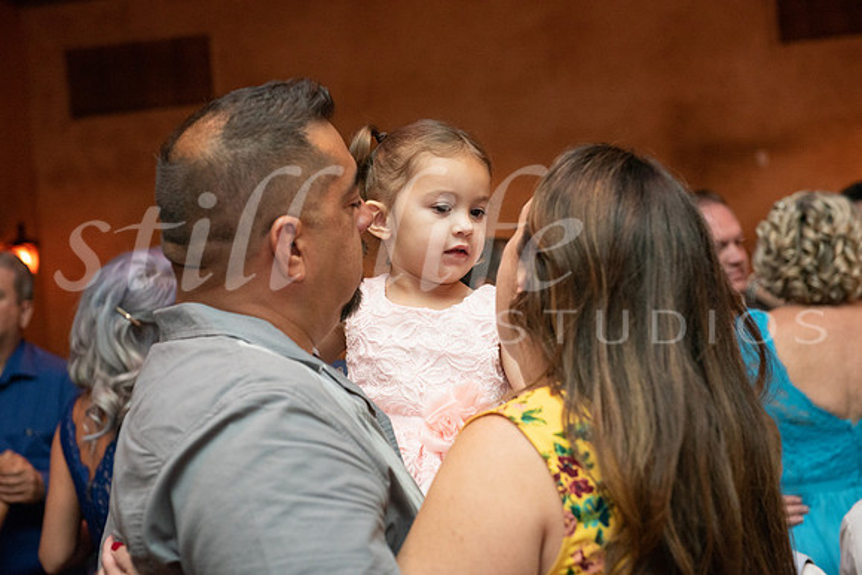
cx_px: 431
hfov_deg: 28.8
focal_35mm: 70
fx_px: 1676
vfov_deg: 19.5
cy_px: 288
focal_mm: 70
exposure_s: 1/60
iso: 3200
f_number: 4
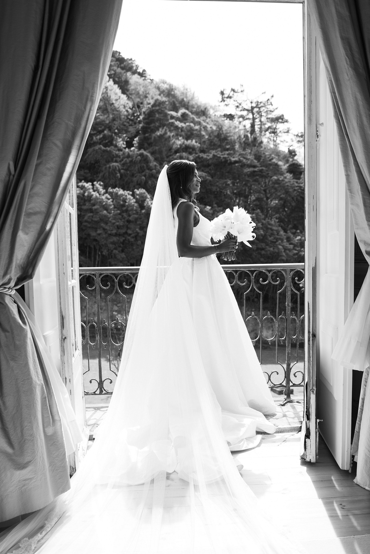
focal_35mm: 29
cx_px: 185
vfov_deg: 63.7
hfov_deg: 45.0
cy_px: 277
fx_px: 447
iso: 100
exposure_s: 1/320
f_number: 3.5
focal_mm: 29
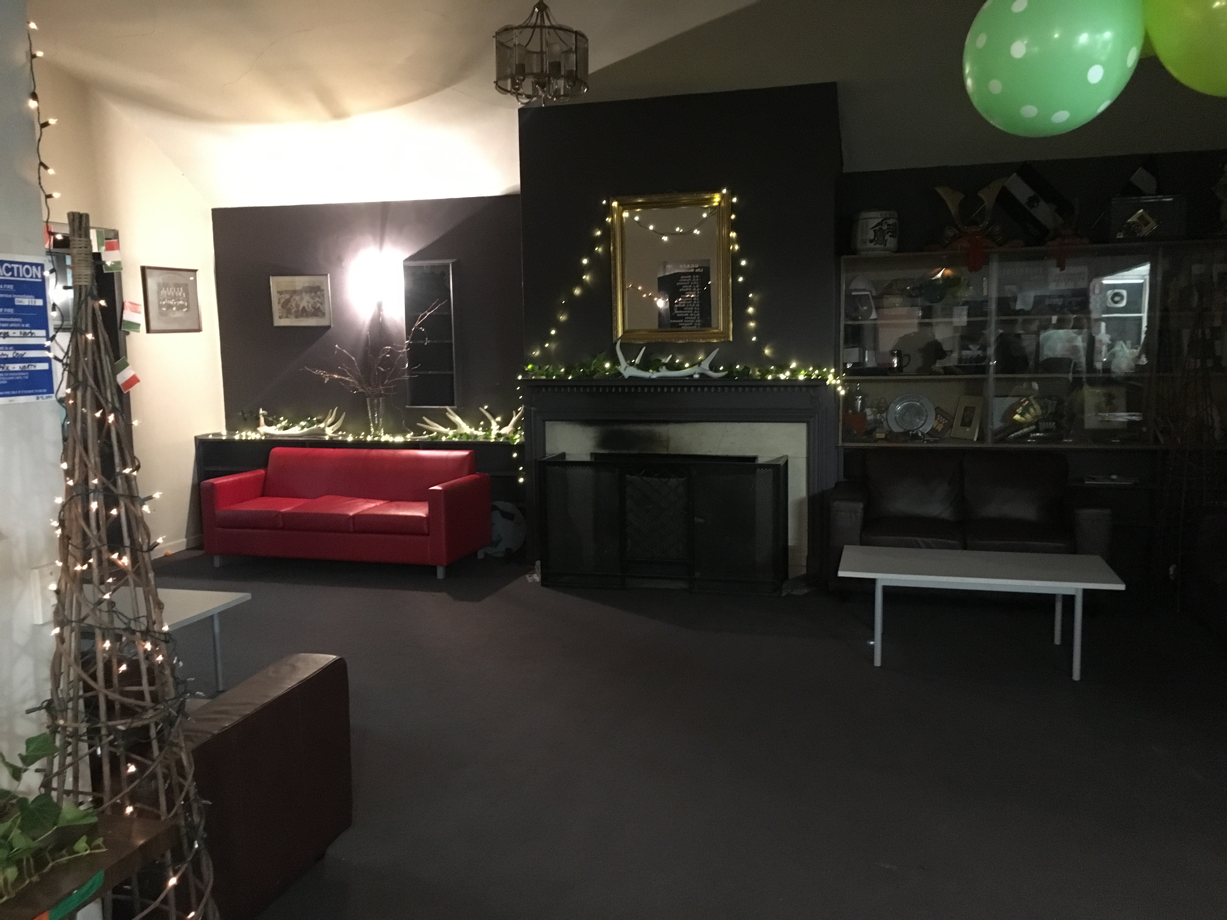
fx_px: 1028
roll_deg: +0.2
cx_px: 614
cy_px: 460
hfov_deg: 61.7
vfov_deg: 48.2
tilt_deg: -6.8
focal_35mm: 29
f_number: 2.2
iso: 800
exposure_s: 1/17
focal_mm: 4.15
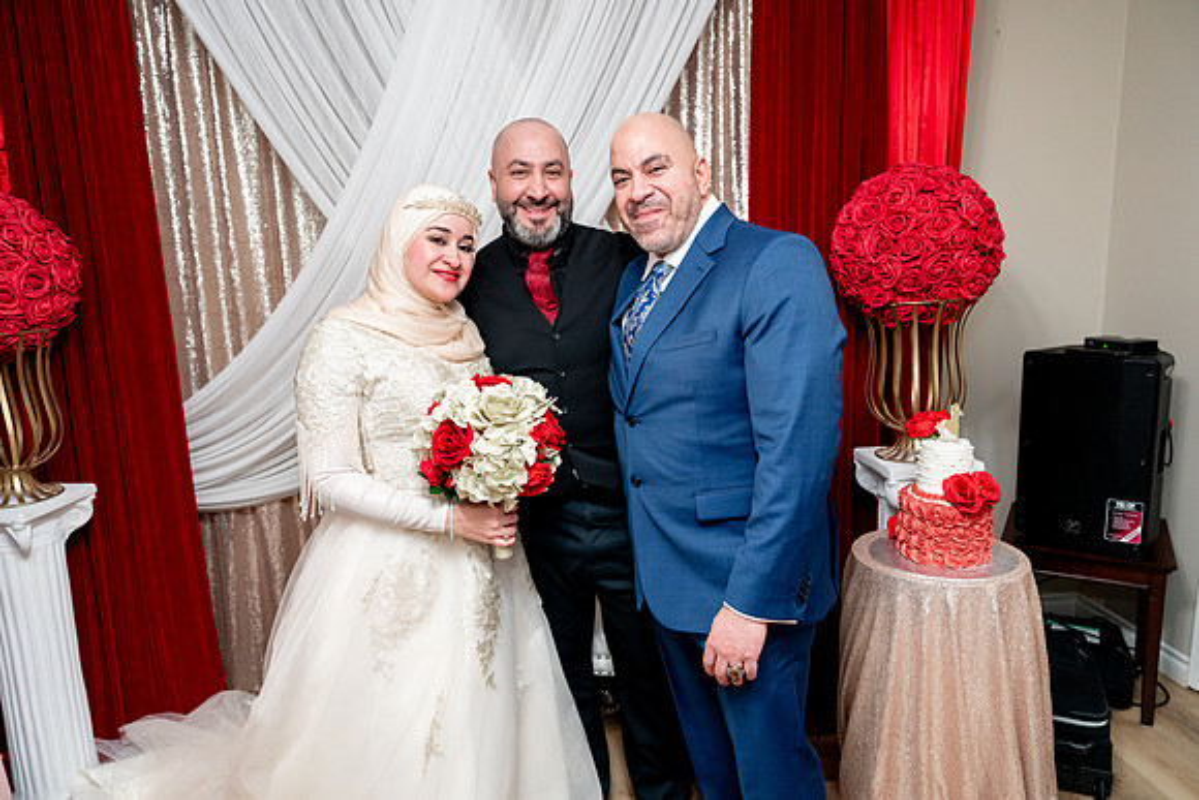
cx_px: 600
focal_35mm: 24
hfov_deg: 73.7
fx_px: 799
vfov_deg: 53.2
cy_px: 400
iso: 2500
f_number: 2.8
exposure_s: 1/160
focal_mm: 24
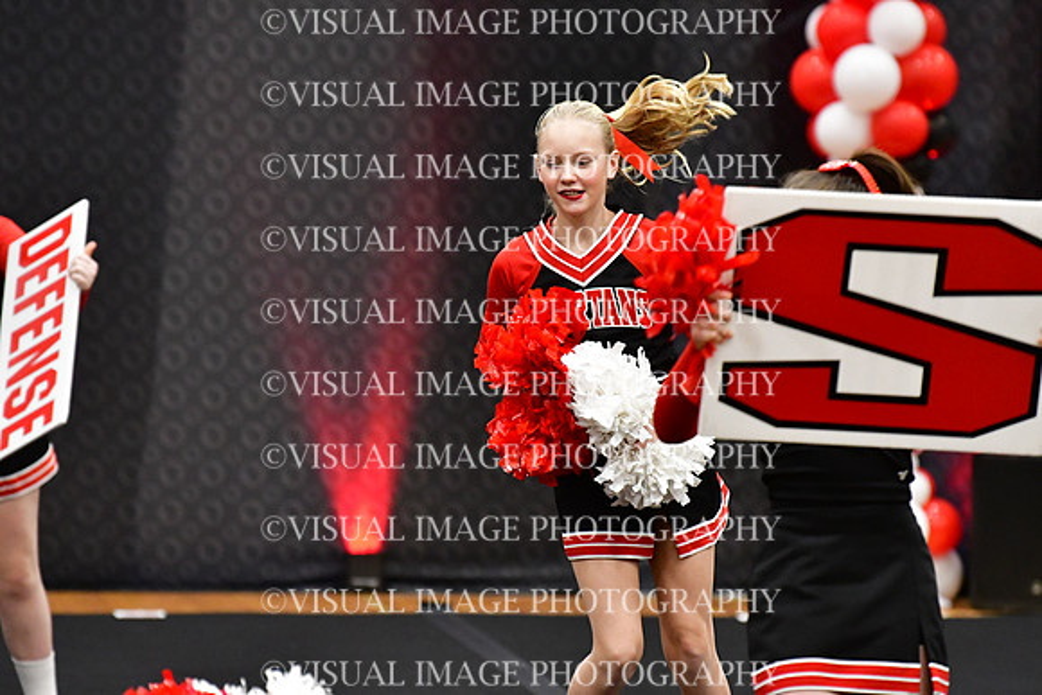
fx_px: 8685
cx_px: 521
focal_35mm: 300
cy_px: 348
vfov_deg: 4.6
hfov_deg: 6.9
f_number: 3.5
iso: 5000
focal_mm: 200
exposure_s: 1/500
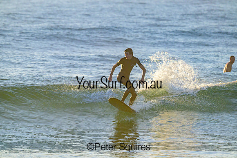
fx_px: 3490
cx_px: 118
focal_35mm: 530
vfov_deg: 2.6
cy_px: 79
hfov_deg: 3.9
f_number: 10
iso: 900
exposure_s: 1/2000
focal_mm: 530
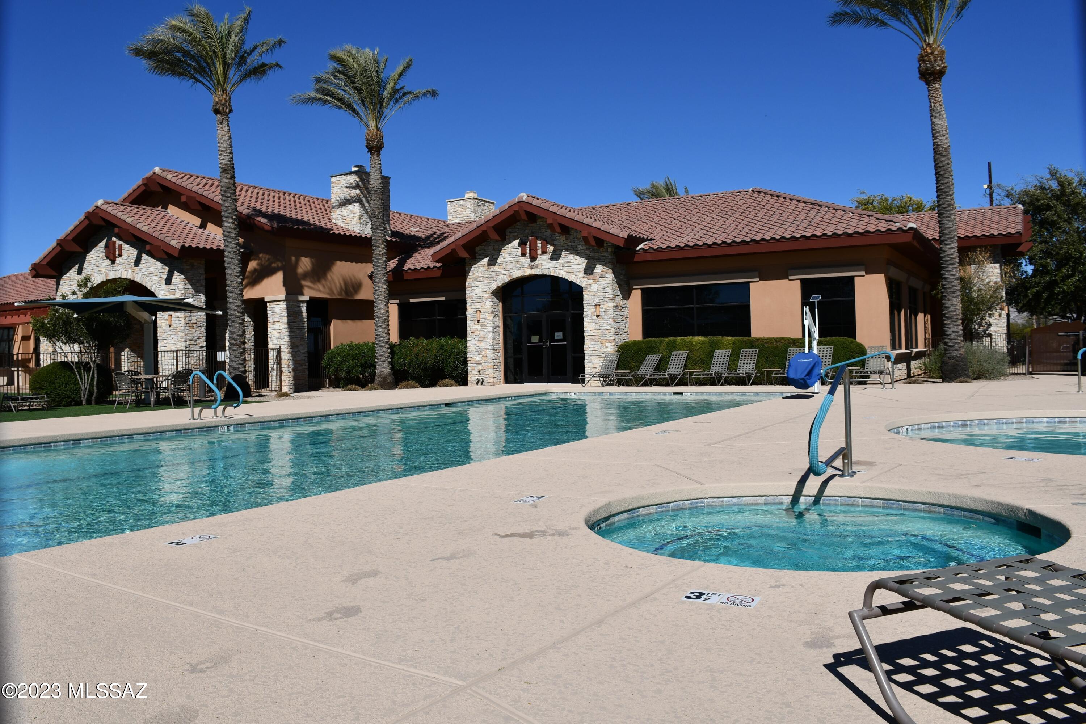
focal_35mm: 27
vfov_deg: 47.9
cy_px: 362
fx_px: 814
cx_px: 543
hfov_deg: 67.4
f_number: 11
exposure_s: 1/500
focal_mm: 18
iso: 100
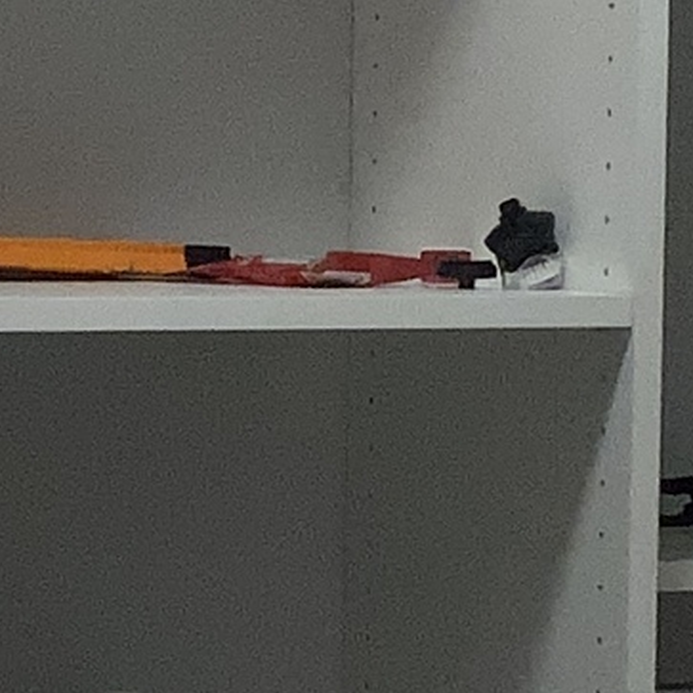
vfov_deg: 8.1
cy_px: 533
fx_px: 4915
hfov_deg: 8.0
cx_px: -31
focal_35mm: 217
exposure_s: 1/60
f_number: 1.8
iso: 50
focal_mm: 3
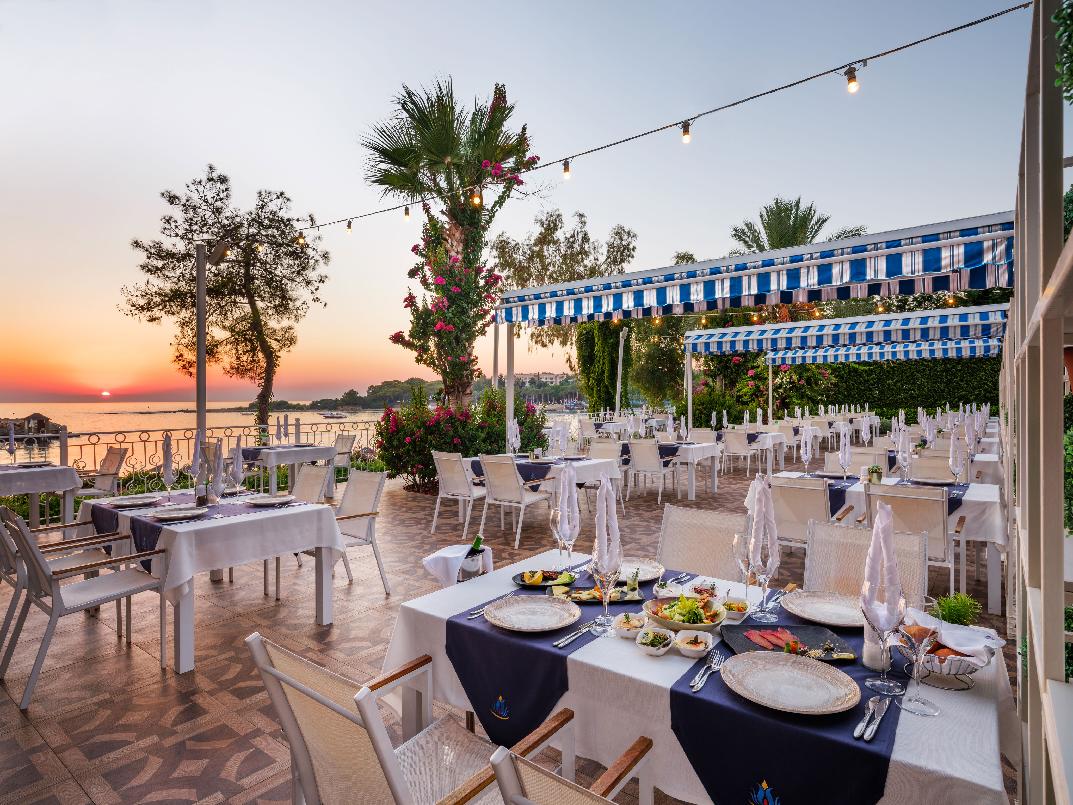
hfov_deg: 87.8
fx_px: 558
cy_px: 402
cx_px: 536
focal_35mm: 18
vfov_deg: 71.6
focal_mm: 23
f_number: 16
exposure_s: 1/13
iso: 100
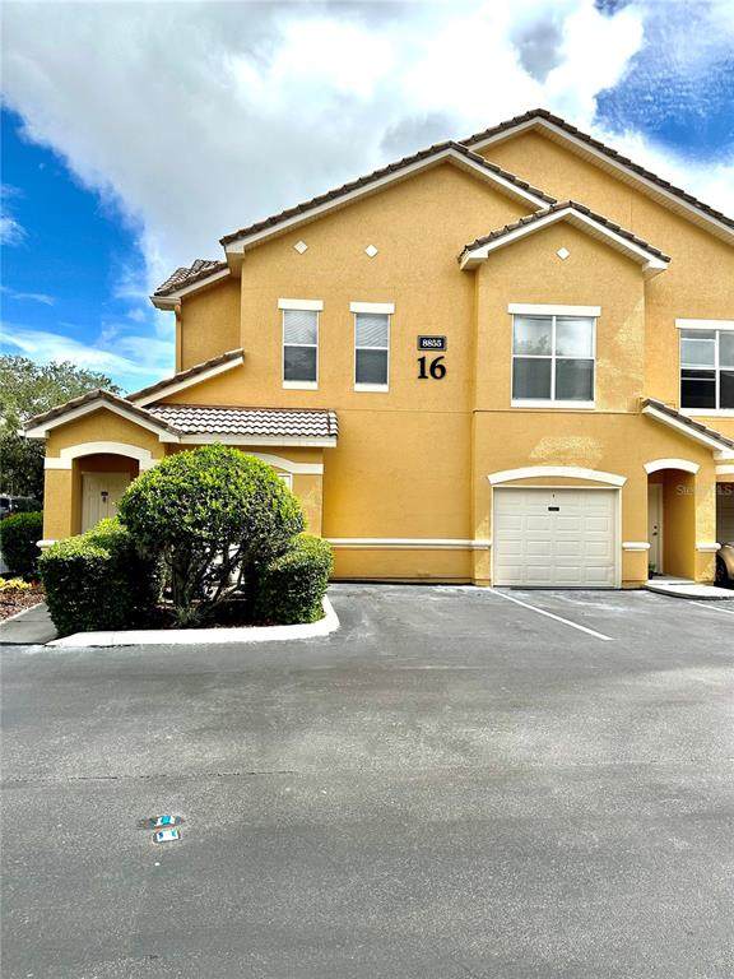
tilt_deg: +3.4
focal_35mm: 24
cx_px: 367
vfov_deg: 71.6
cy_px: 490
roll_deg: -0.3
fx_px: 679
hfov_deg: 56.8
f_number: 1.78
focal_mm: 6.86
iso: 80
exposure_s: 1/3861
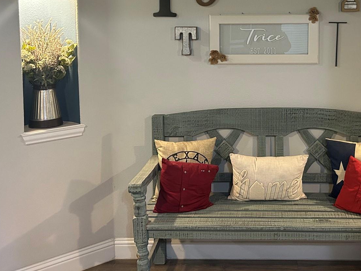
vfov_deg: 29.6
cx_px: 245
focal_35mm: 48
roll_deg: +0.5
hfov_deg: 39.1
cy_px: 58
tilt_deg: -2.9
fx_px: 501
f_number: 1.5
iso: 400
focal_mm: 5.7
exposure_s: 1/60
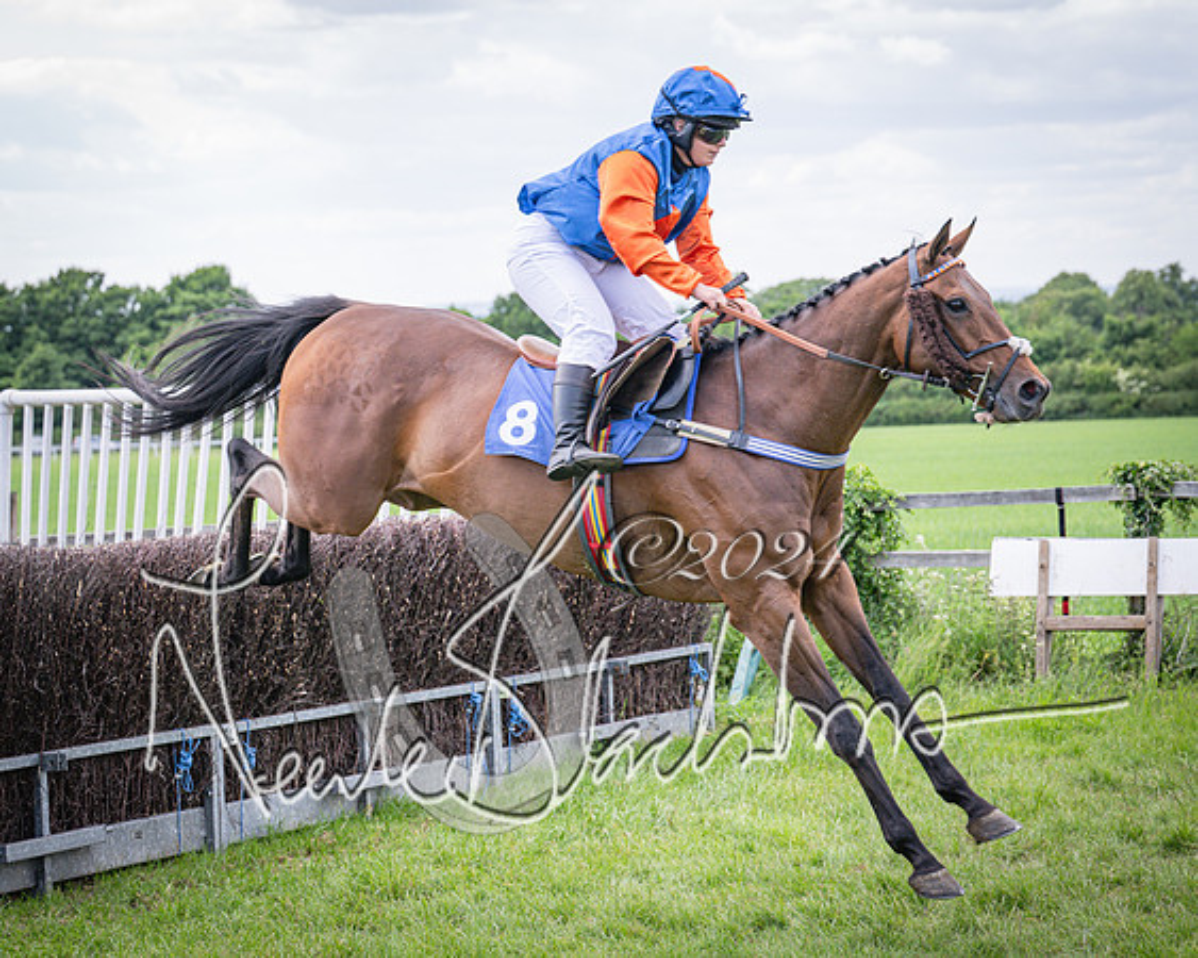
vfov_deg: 15.3
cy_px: 448
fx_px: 3555
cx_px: 551
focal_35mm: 100
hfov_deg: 19.1
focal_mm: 70
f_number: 4
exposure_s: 1/1250
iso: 400
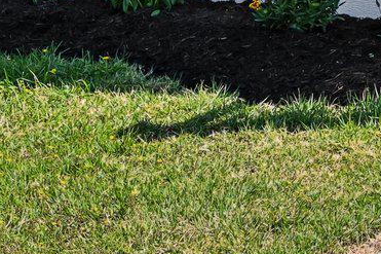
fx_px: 1460
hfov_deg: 13.0
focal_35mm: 138
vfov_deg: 8.9
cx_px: 749
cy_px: -371
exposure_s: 1/400
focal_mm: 25
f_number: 8
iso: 800
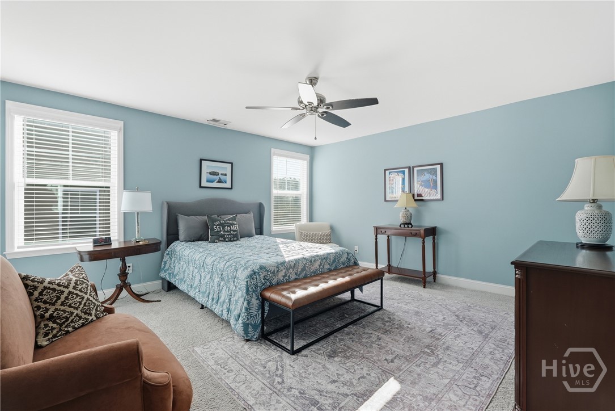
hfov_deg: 96.7
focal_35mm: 16
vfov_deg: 73.8
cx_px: 308
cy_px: 206
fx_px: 273
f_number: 9
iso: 320
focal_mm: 16
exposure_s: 1/800
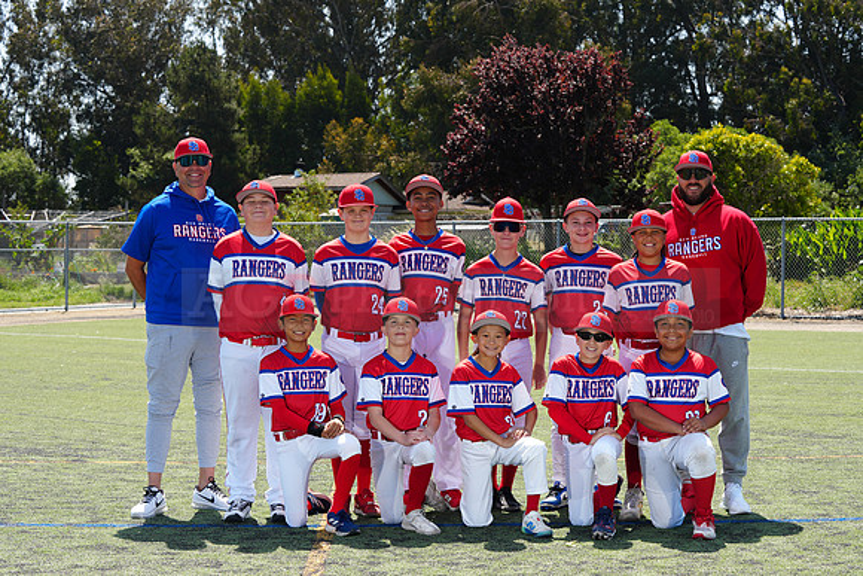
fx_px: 1678
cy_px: 288
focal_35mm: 70
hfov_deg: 28.8
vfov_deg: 19.5
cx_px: 432
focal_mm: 70
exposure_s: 1/250
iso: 160
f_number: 8
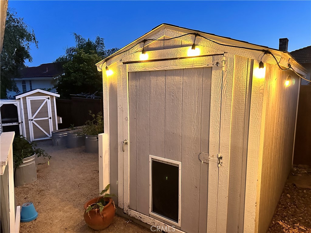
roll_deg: +0.6
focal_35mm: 24
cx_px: 156
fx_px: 216
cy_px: 116
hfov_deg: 71.6
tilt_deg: -8.5
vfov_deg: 56.8
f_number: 1.78
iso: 800
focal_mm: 6.86
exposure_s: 1/40
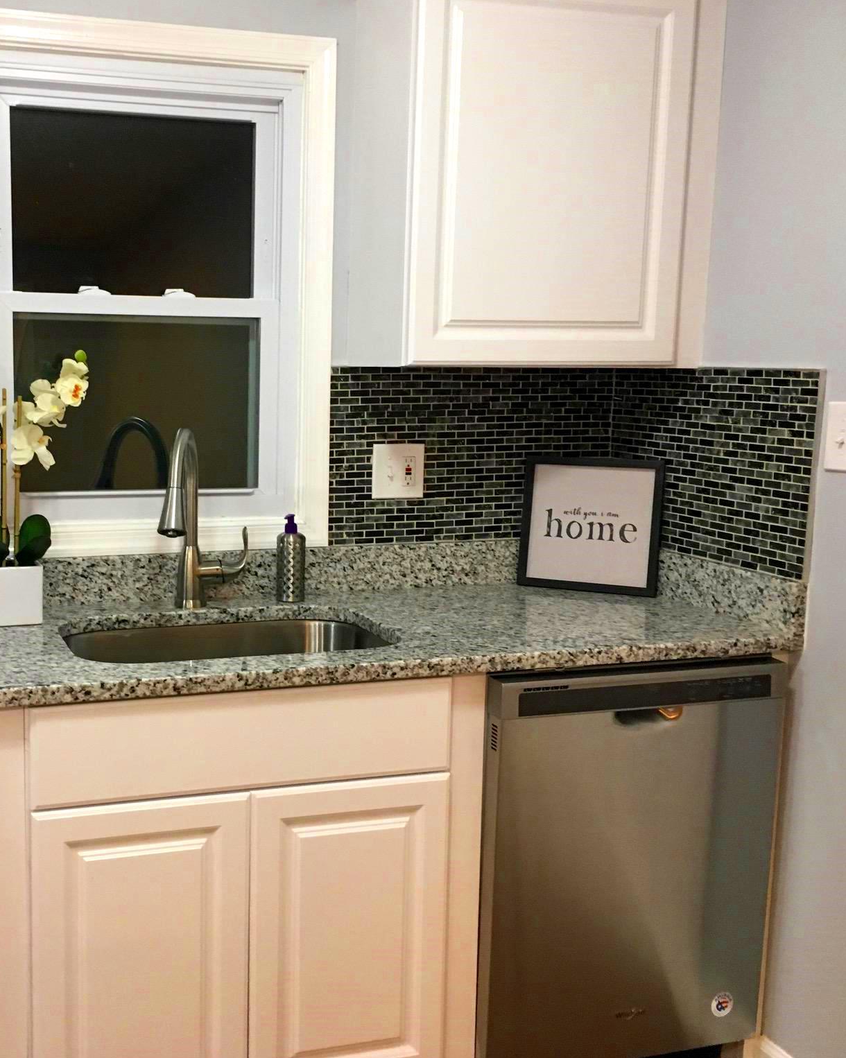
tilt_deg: -9.9
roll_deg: -1.0
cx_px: 216
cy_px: 528
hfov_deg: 38.2
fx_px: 1190
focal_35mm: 38
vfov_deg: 47.9
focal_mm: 4.15
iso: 160
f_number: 2.2
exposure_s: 1/33
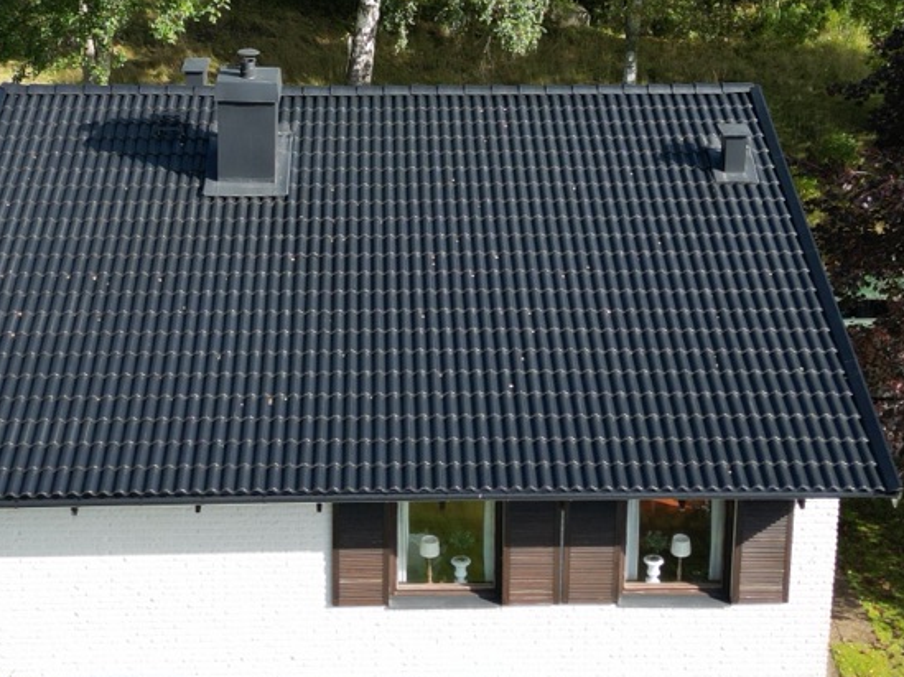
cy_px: 135
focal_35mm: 70
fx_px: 1827
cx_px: 436
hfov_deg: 27.8
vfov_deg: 20.7
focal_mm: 6.72
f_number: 1.7
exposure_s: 1/1250
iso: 110
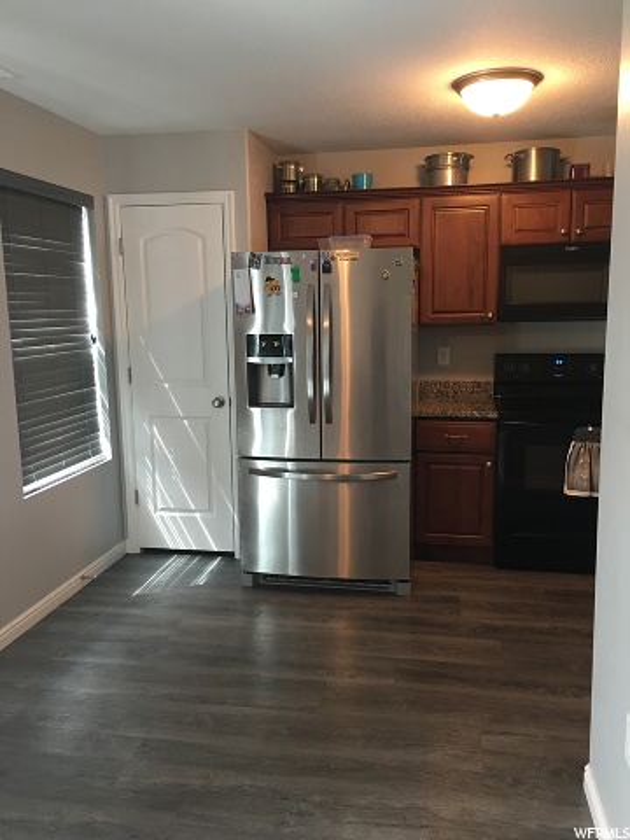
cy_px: 420
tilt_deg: -7.5
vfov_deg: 61.7
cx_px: 315
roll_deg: +1.4
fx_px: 704
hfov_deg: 48.2
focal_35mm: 29
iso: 64
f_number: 2.2
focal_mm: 4.15
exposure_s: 1/15
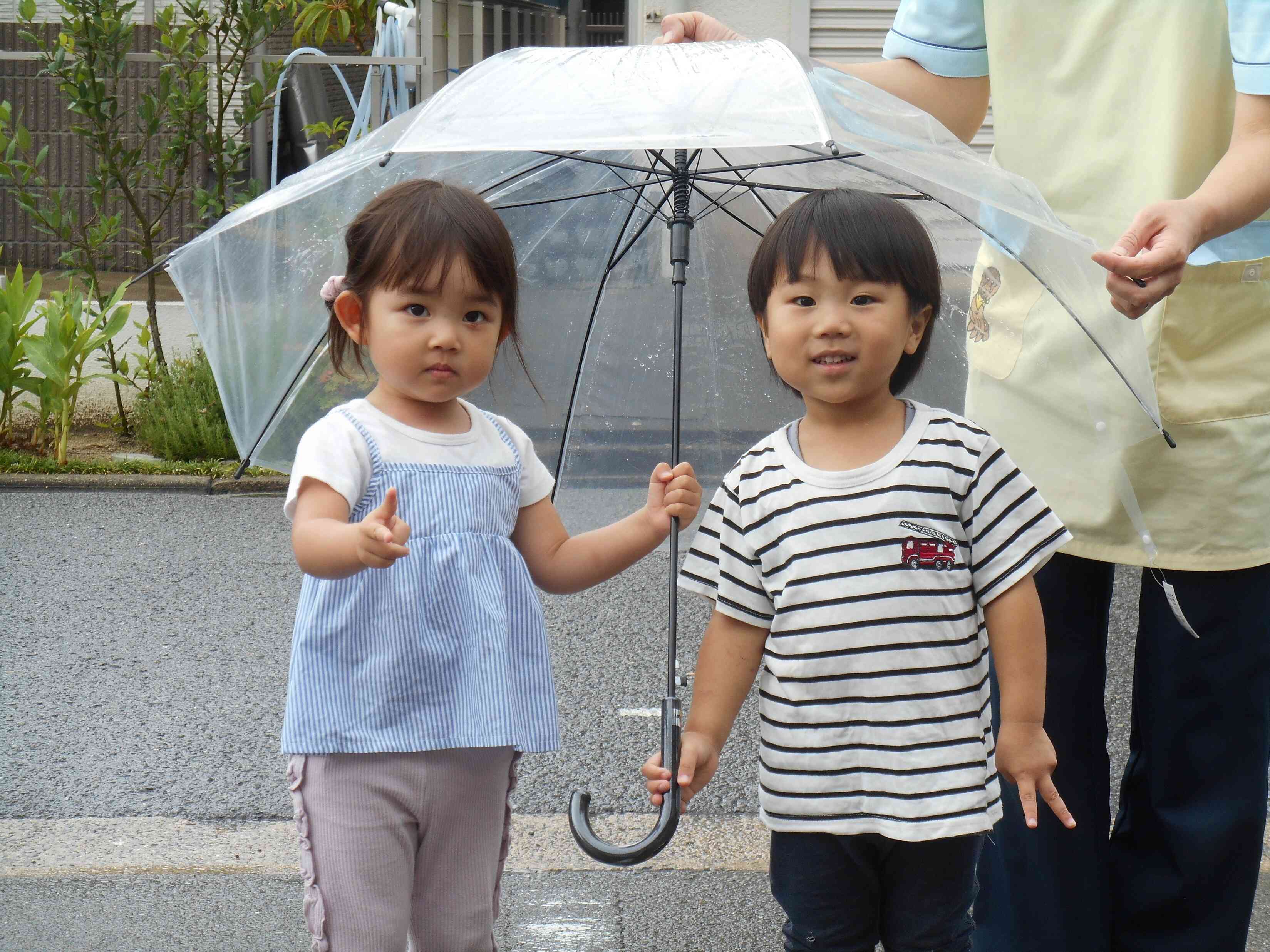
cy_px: 476
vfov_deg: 12.2
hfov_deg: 16.3
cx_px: 635
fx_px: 4440
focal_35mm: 121
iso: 80
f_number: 5.4
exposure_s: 1/160
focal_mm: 21.5
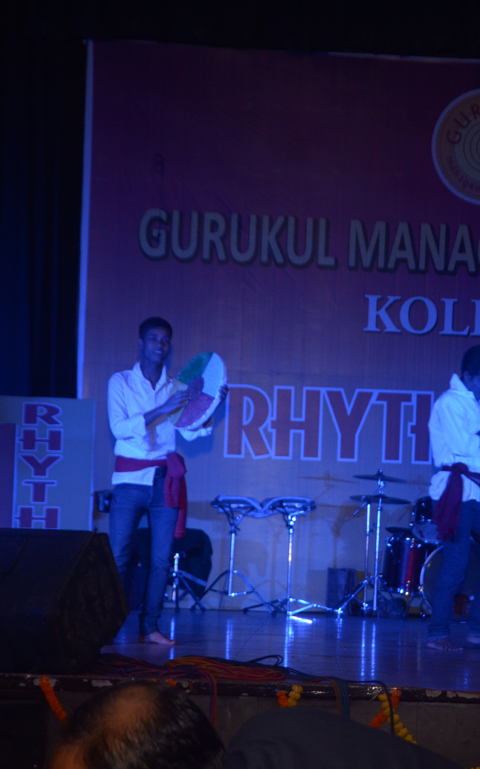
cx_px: 408
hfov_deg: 11.7
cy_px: 385
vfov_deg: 18.8
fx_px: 2323
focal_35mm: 111
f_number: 5.6
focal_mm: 48
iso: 800
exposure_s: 1/100
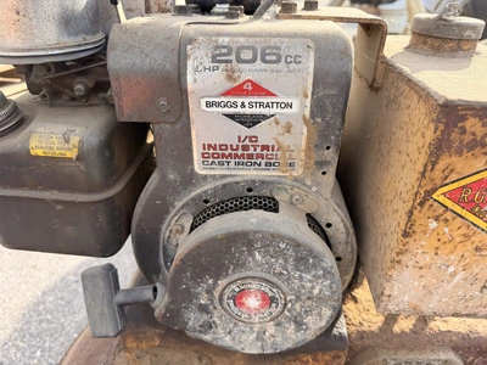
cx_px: 244
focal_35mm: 24
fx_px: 338
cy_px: 182
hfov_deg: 71.6
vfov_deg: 56.8
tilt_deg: -29.7
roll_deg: +0.2
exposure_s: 1/559
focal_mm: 6.76
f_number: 1.78
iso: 80
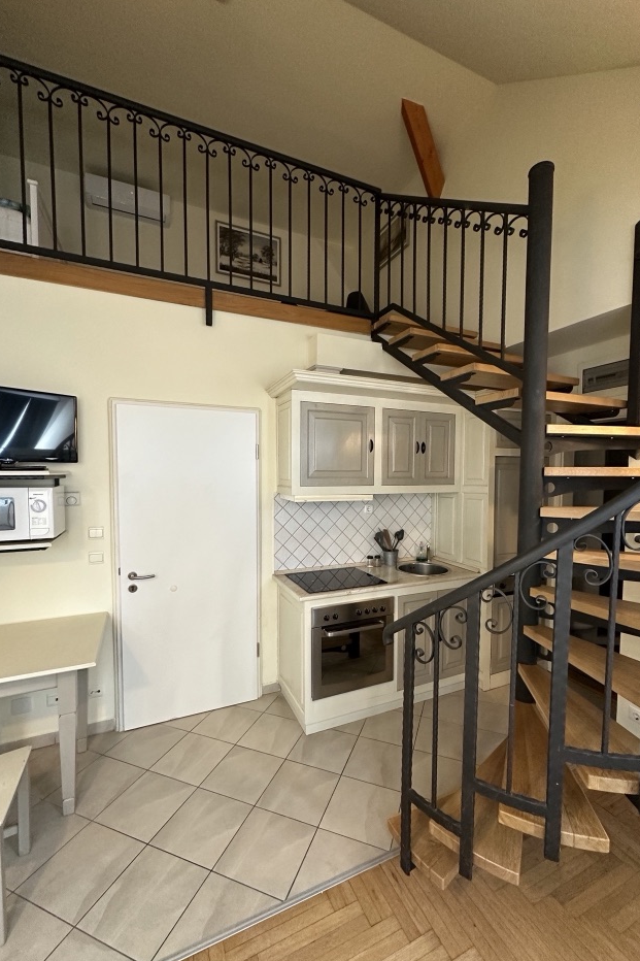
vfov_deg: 100.4
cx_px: 333
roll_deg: -0.6
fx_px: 400
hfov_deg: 77.3
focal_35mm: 15
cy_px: 493
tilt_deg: -3.2
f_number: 2.2
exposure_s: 1/50
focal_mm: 2.22
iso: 400
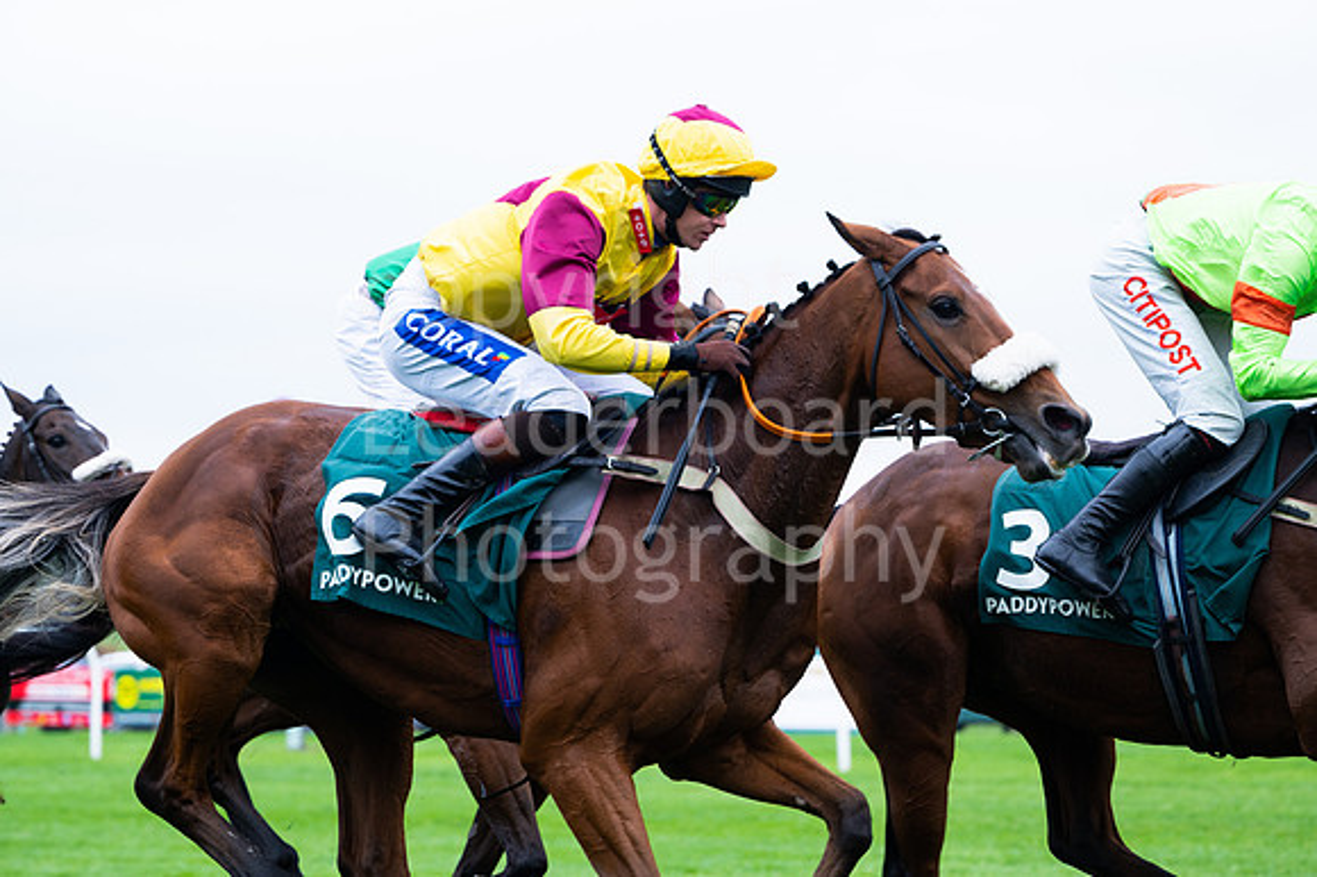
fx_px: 4570
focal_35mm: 125
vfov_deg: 11.0
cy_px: 438
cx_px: 658
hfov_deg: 16.4
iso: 800
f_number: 4
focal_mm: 125
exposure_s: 1/1000
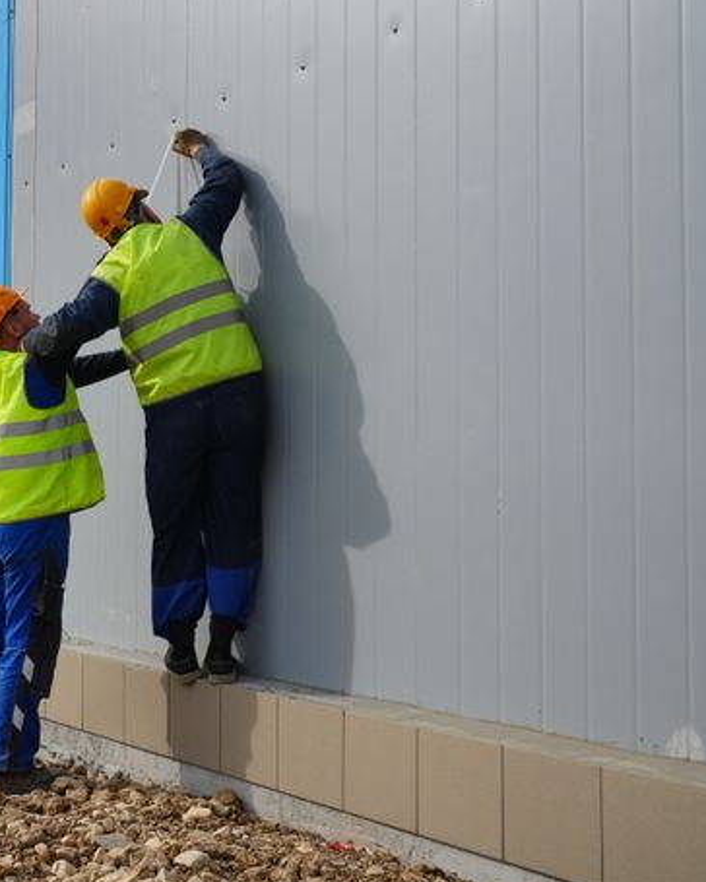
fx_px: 1280
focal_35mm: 49
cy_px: 442
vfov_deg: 38.0
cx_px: 102
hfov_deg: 29.8
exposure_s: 1/5000
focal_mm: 34
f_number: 6.3
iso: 1250
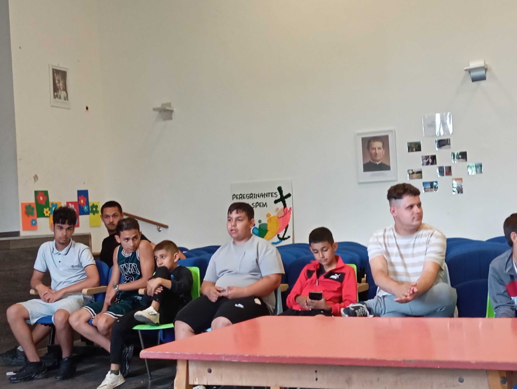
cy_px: 194
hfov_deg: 34.3
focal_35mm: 56
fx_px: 838
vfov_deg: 26.2
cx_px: 258
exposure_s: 1/25
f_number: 1.8
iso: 1206
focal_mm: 4.22
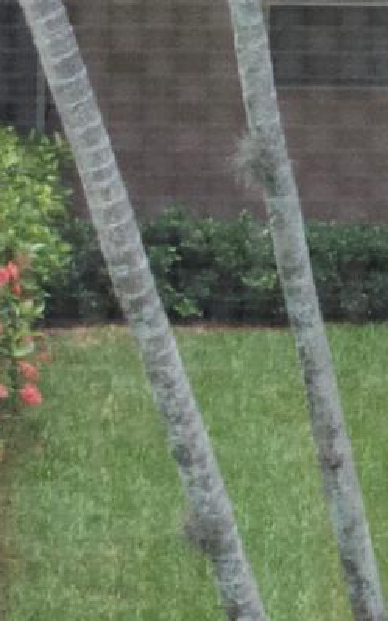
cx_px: 818
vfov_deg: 7.6
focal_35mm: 276
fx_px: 4675
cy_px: 125
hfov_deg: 4.7
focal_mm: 24
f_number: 11
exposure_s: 1/200
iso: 1400
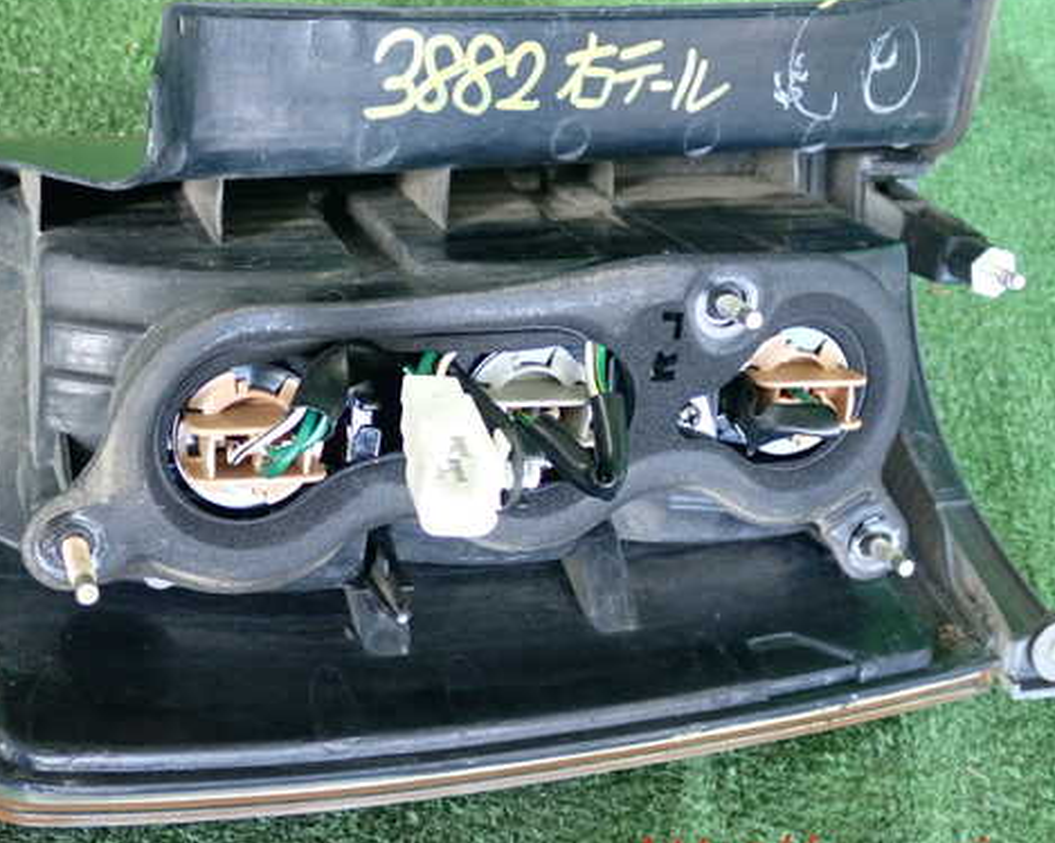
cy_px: 382
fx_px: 1717
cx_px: 477
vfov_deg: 27.6
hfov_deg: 34.1
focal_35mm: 55
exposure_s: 1/125
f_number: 2.9
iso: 1000
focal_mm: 7.84
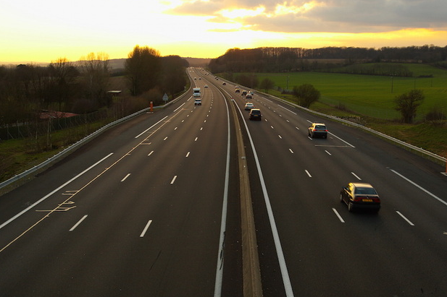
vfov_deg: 27.5
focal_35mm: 49
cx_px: 231
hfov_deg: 40.3
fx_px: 608
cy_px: 146
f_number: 5.6
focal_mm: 28
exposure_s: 1/125
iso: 200
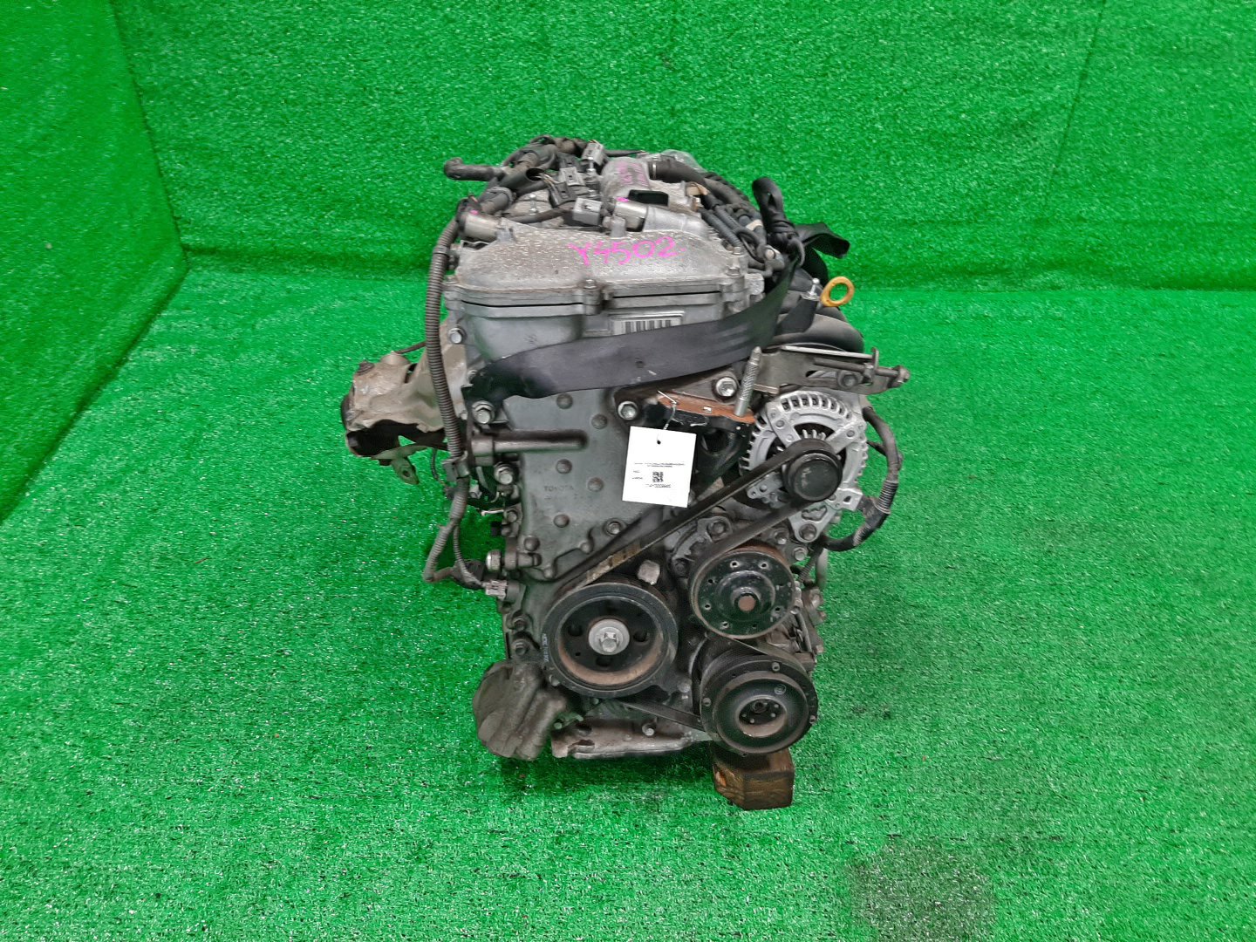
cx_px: 628
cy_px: 471
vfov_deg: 53.1
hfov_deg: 67.3
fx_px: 943
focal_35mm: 26
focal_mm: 3.93
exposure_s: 1/50
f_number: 1.7
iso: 121
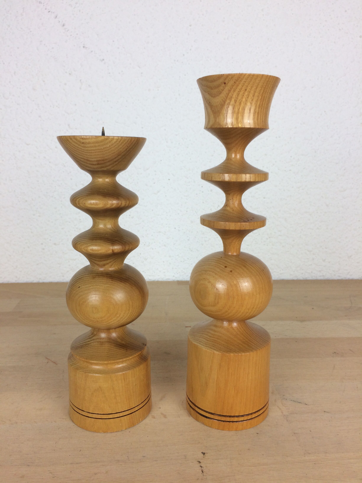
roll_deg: +1.1
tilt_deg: -13.7
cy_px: 242
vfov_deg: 61.7
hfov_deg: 48.2
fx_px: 404
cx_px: 181
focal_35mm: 29
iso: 50
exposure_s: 1/100
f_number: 2.2
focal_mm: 4.15
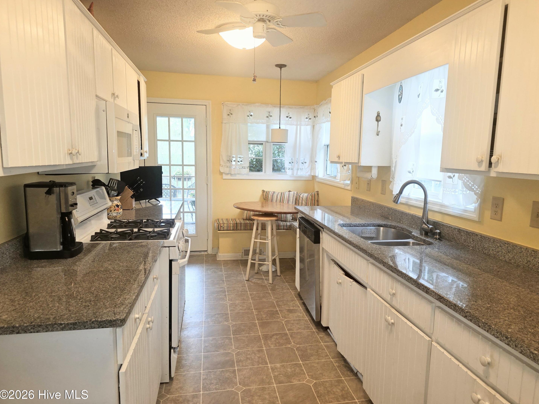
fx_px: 374
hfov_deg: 71.6
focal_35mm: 24
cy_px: 203
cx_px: 280
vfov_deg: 56.8
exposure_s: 1/60
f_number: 1.7
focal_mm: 6.3
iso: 100
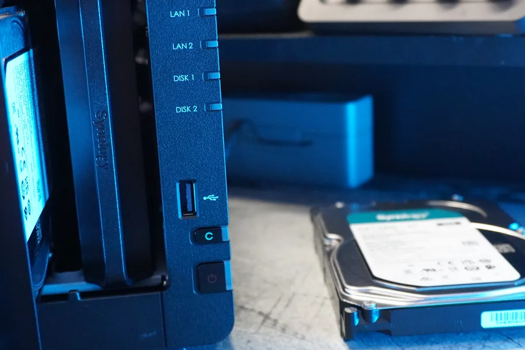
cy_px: 179
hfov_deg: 36.2
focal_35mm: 55
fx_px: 802
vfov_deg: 24.6
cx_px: 278
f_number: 4.5
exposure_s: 1/160
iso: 5000
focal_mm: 24
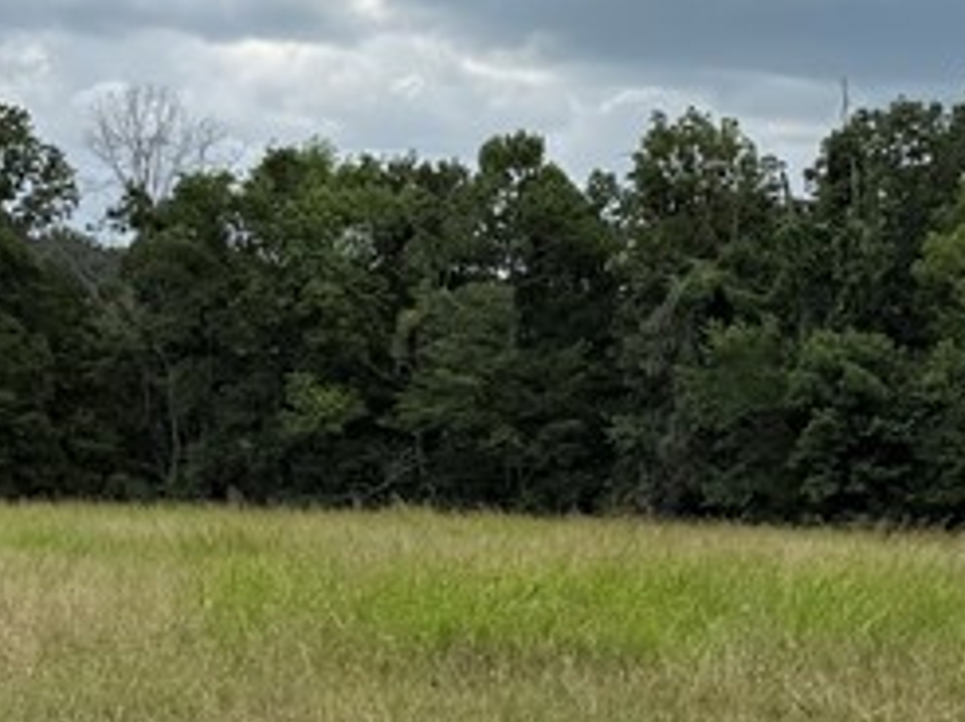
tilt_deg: +4.6
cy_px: 243
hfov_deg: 19.6
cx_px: 408
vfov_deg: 14.7
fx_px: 2785
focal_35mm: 100
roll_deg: -2.8
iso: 80
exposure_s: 1/5319
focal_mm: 6.76
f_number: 1.78
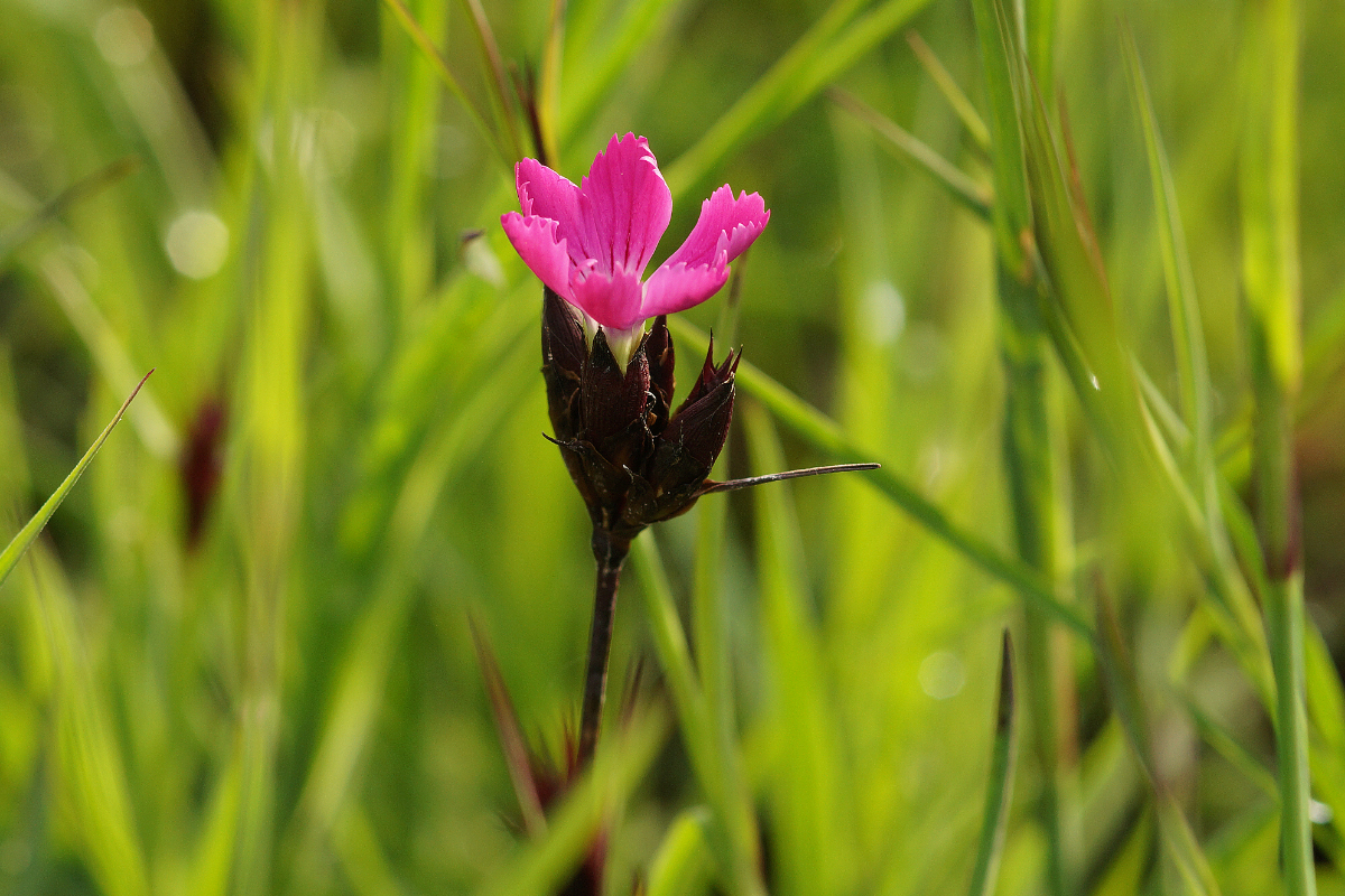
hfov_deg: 13.7
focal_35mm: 150
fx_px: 5604
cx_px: 672
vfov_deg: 9.1
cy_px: 448
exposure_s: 1/160
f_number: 6.3
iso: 200
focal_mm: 100
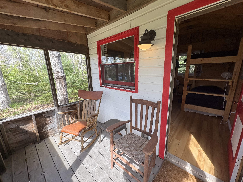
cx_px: 122
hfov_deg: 102.1
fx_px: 98
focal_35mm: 14
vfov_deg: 85.7
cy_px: 91
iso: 40
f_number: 2.2
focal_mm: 2.22
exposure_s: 1/160
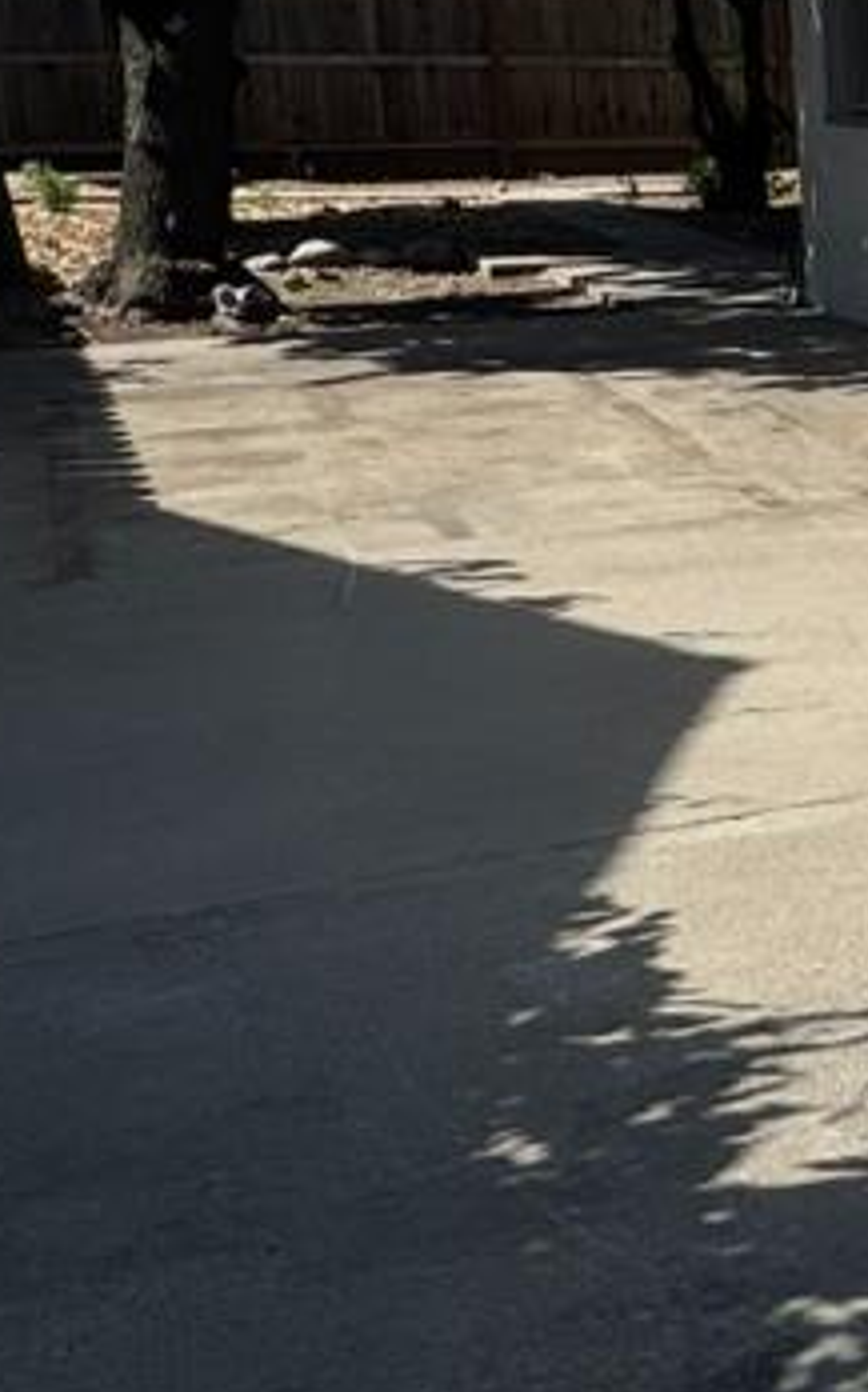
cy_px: 402
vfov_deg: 31.6
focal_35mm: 64
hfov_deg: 14.6
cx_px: 1980
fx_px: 2426
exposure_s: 1/3106
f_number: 2.2
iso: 50
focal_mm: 2.22
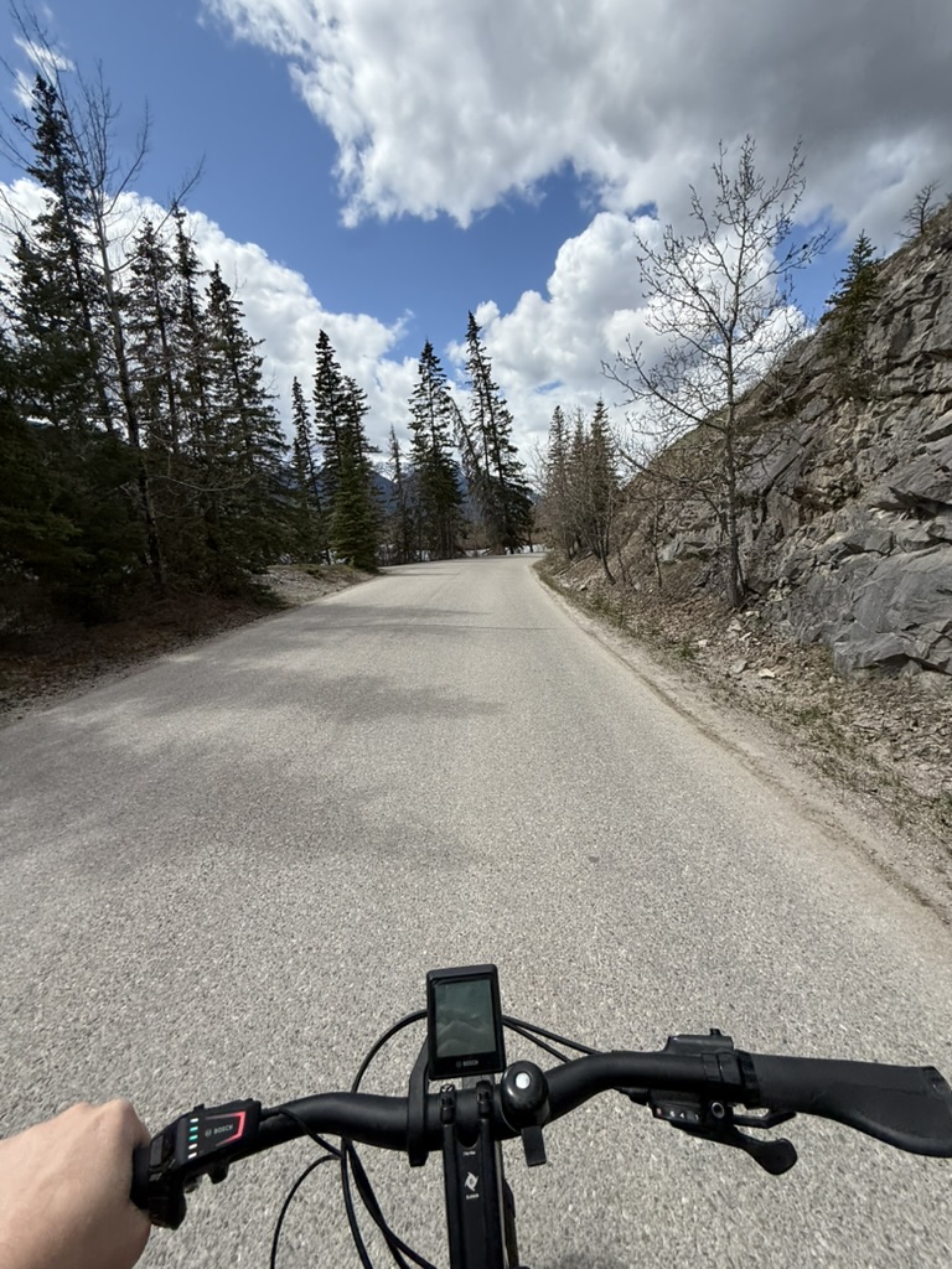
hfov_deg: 85.7
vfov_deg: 102.1
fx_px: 513
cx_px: 476
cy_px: 634
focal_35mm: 14
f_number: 2.2
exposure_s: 1/2506
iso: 50
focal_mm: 2.22
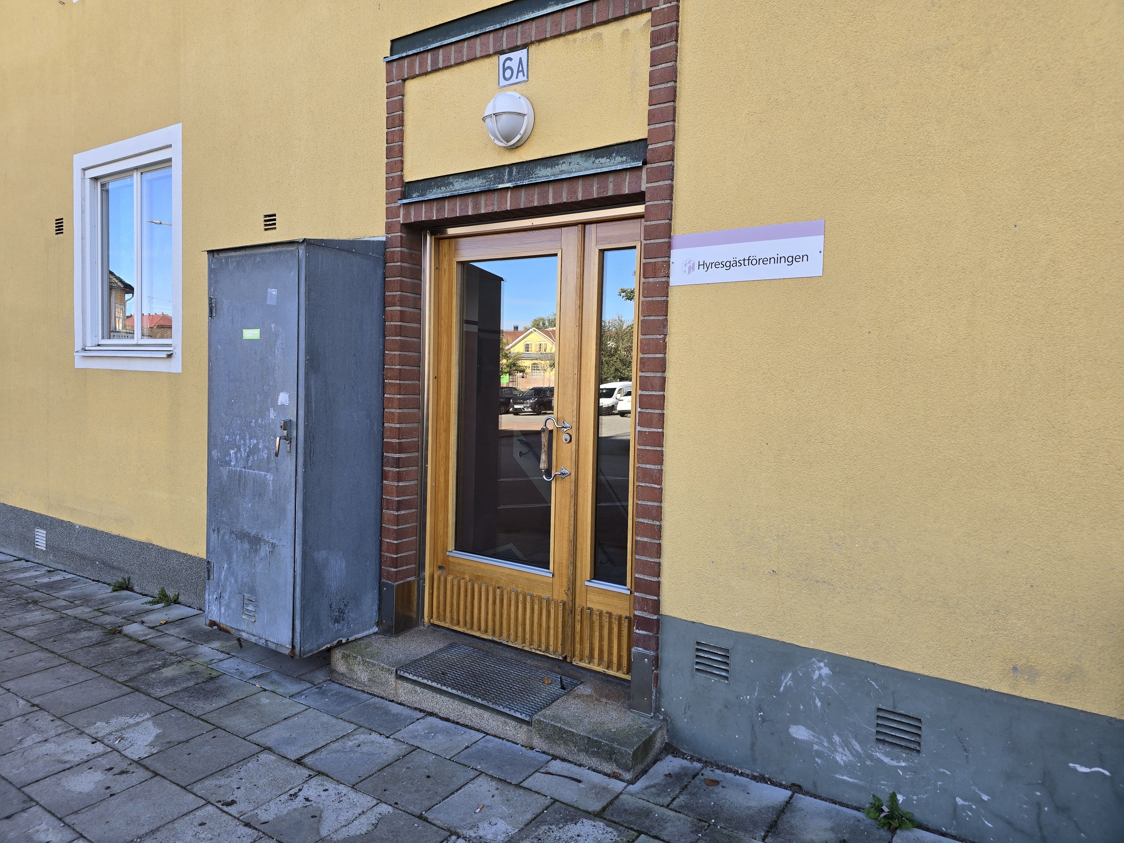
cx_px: 562
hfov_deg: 73.9
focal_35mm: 23
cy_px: 422
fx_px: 747
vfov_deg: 58.9
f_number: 1.7
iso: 20
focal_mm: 6.3
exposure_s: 1/180
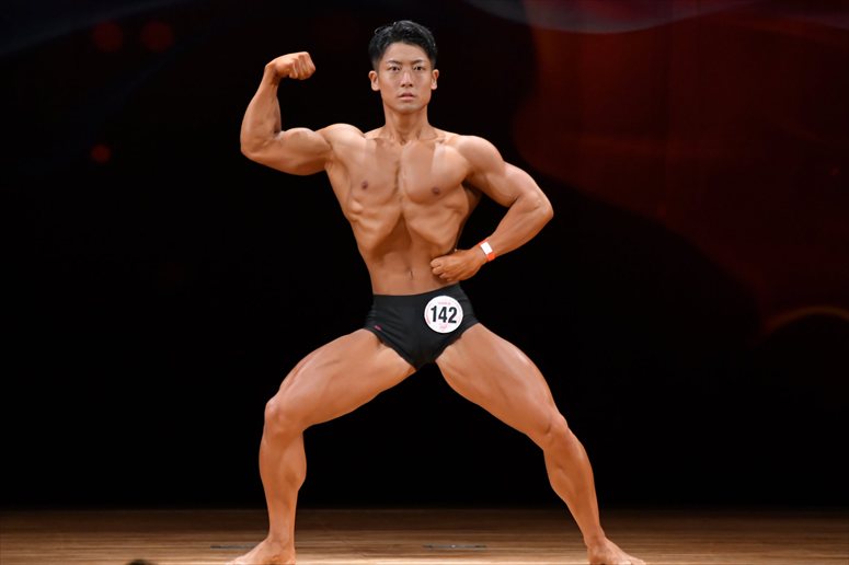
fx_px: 8132
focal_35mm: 345
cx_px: 424
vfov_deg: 4.0
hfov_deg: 6.0
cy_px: 282
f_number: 5.6
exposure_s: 1/400
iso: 3200
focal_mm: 230
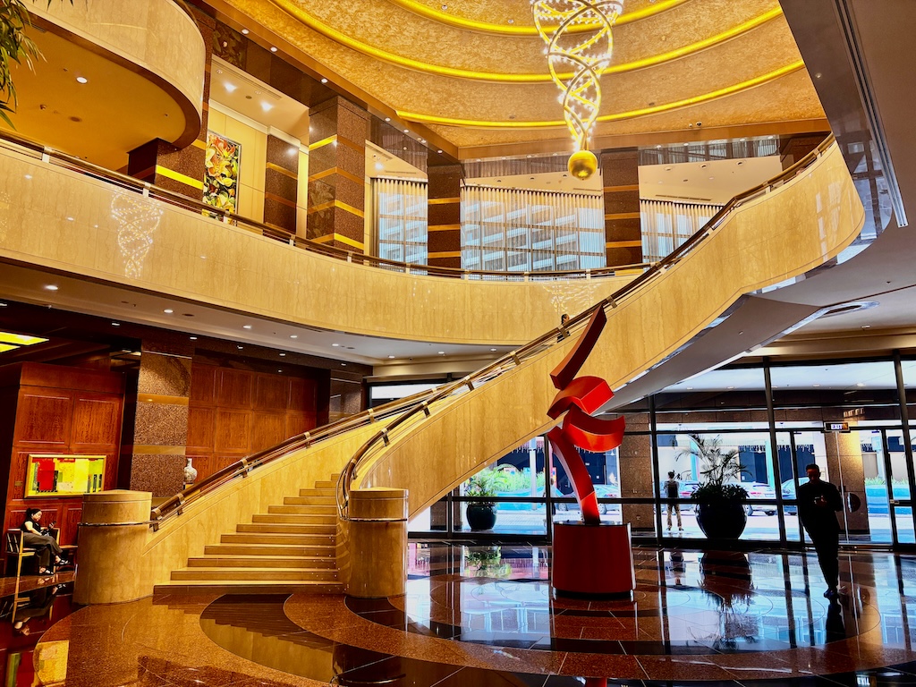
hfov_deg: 67.3
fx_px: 688
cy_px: 344
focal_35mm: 26
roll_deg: +0.0
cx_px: 458
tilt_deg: +10.4
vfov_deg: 53.1
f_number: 1.6
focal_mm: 5.96
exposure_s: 1/50
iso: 125
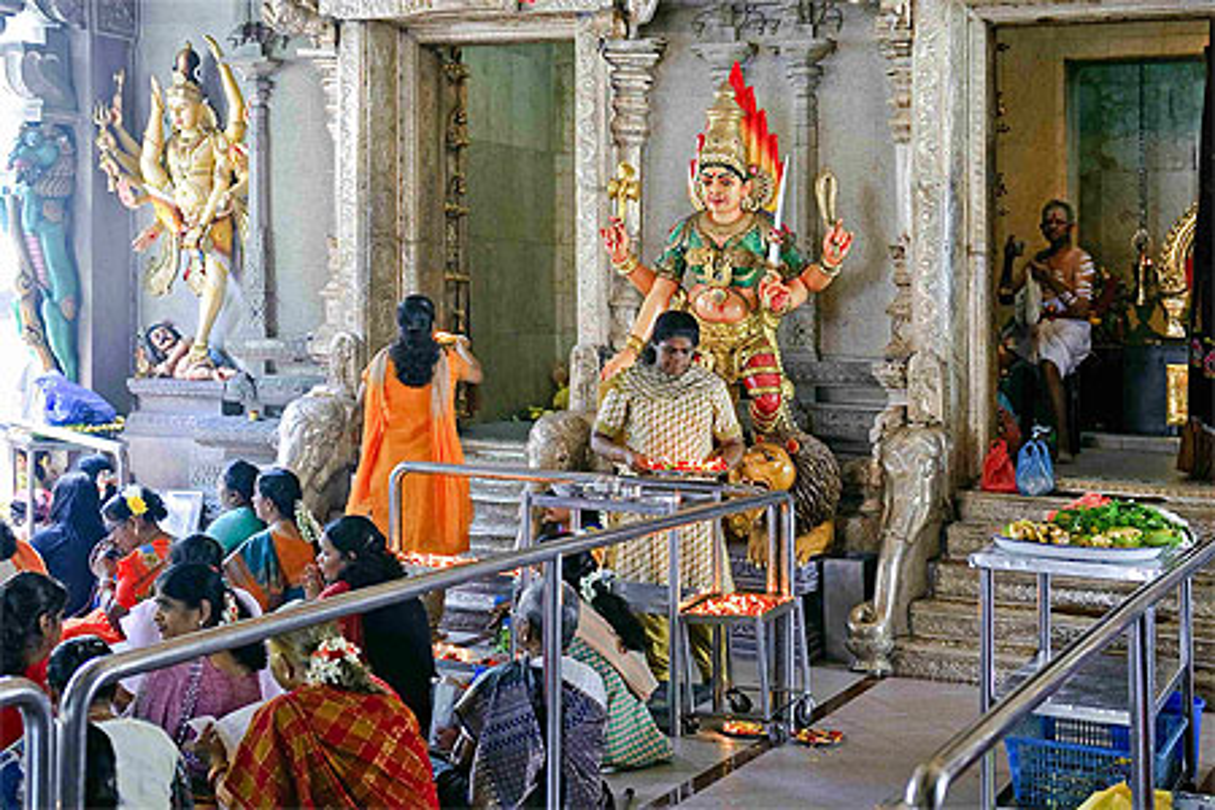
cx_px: 608
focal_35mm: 52
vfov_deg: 26.0
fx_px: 1755
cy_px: 405
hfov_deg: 38.2
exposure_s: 1/90
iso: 1600
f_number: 3.3
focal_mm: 52
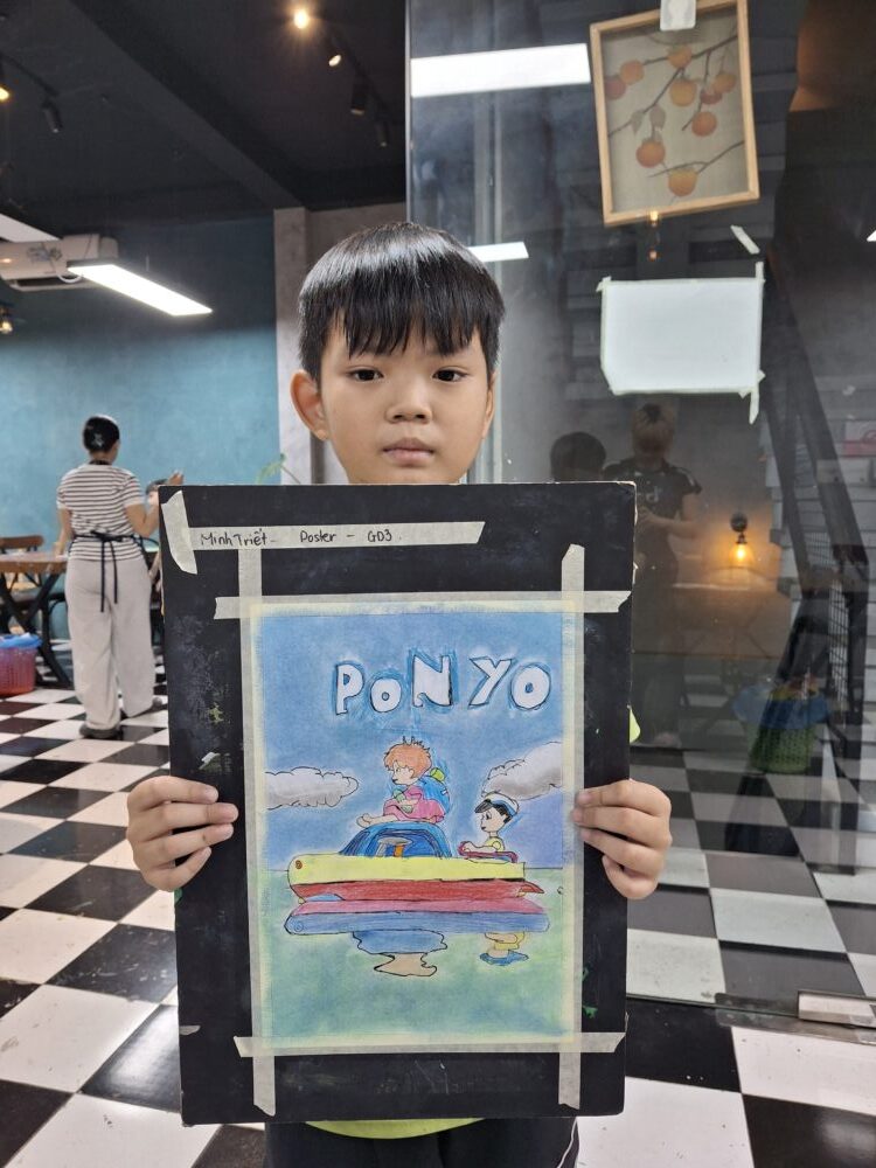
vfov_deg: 69.4
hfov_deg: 54.9
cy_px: 584
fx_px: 844
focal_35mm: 25
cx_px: 438
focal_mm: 4.69
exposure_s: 1/100
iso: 100
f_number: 1.8
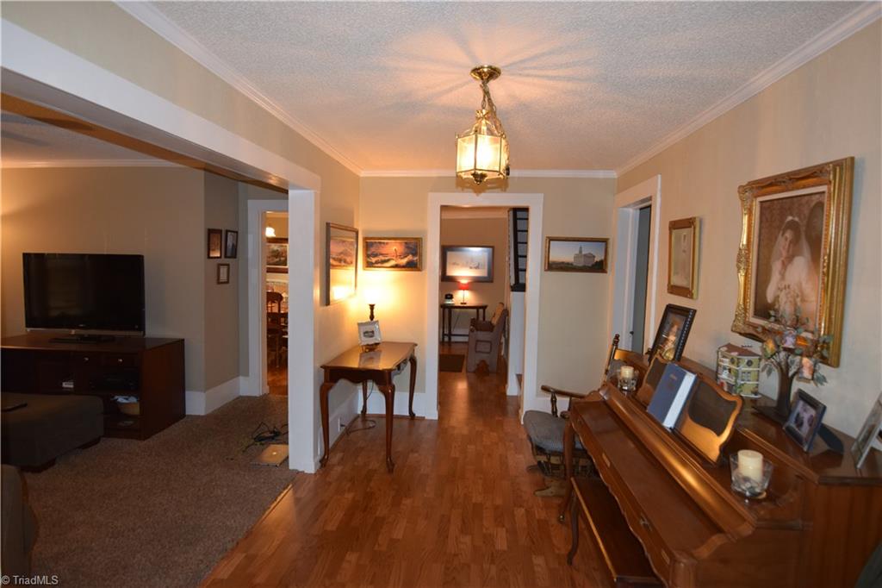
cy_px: 294
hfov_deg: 90.0
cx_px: 441
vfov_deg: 67.3
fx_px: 441
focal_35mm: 18
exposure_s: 1/60
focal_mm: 12
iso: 800
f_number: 4
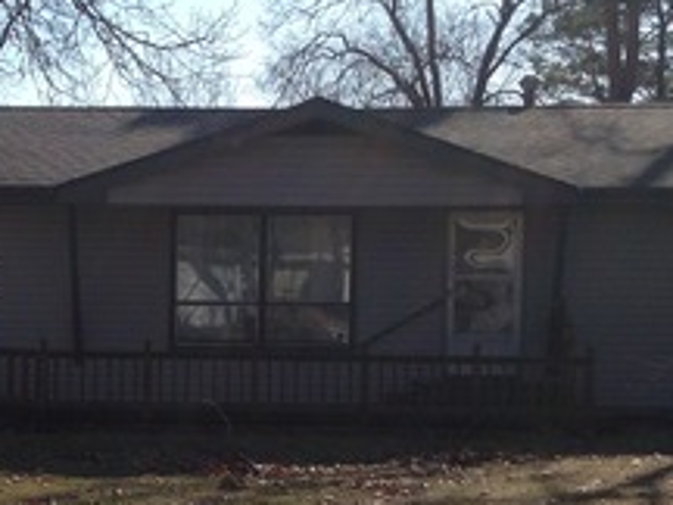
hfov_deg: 19.7
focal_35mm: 98
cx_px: 78
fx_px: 1905
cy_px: 377
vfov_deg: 15.0
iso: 50
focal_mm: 4.12
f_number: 2.4
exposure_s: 1/1506
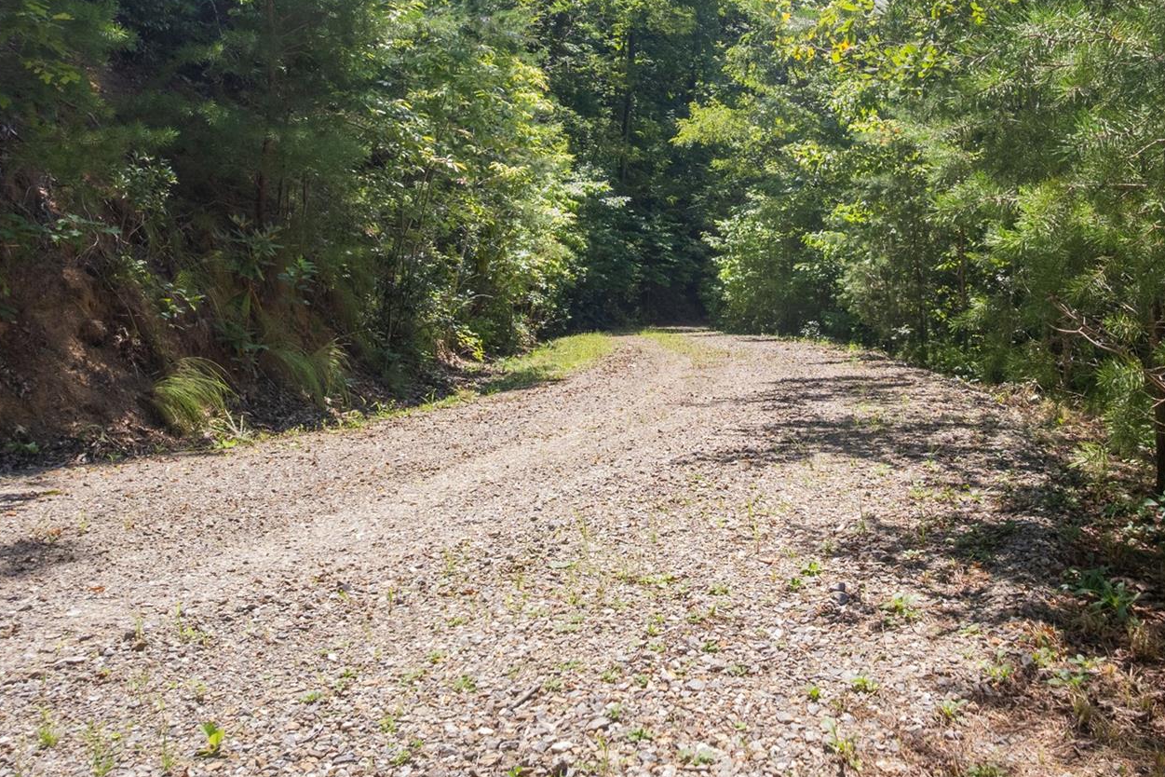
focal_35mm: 36
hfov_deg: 52.0
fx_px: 1165
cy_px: 253
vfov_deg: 36.5
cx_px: 791
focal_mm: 8.38
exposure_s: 1/640
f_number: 2.8
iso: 100
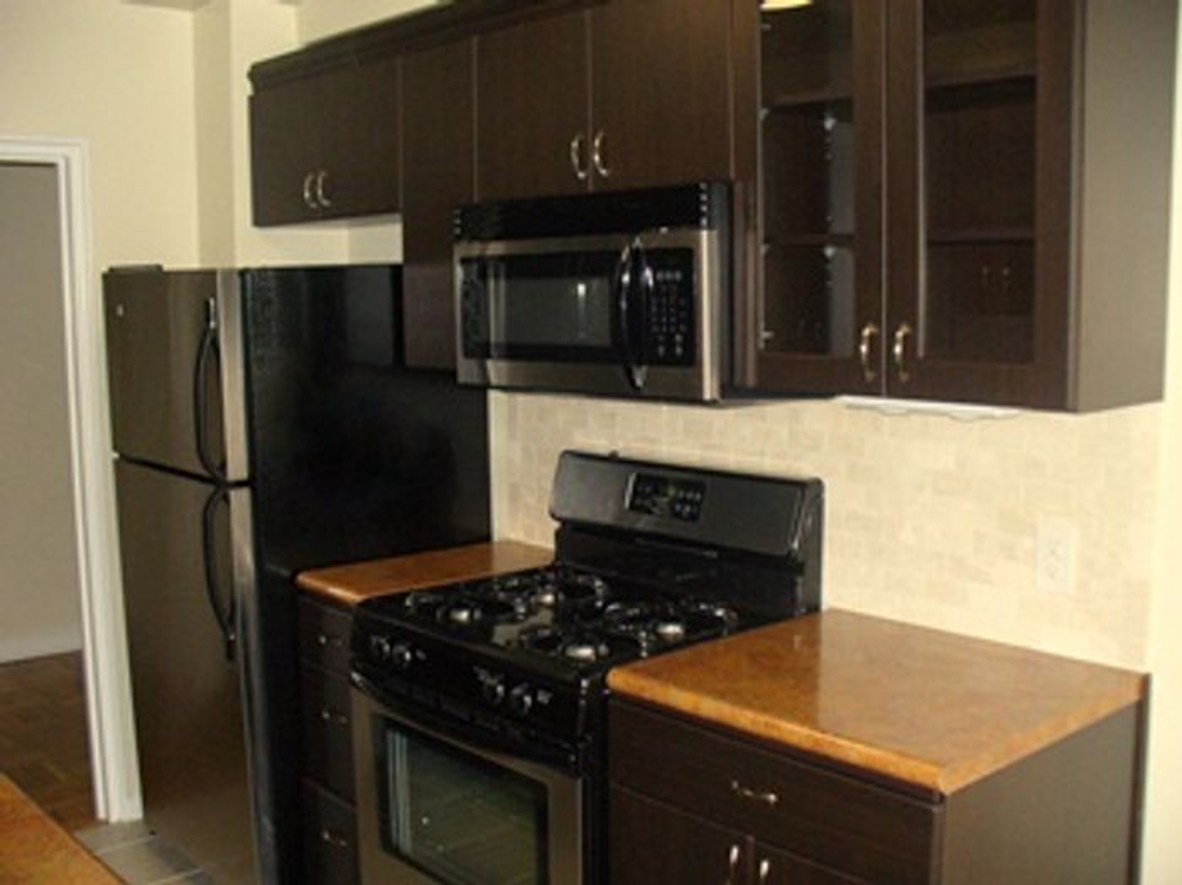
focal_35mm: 37
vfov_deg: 38.6
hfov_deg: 50.2
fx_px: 1263
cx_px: 591
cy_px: 442
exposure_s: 1/60
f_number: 2.8
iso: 200
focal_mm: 6.1
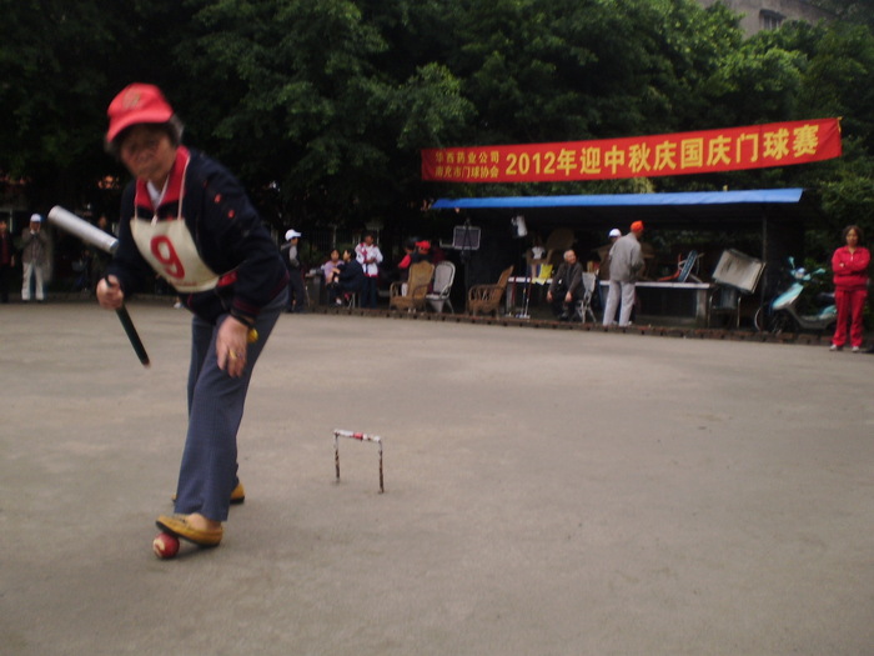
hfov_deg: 51.4
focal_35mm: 36
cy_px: 328
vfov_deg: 39.7
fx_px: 909
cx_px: 437
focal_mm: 6.3
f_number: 3.1
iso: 64
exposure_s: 1/30
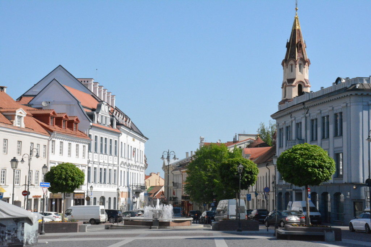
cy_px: 124
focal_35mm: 69
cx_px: 186
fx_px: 711
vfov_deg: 19.7
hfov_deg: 29.2
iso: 5000
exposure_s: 1/2000
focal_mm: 46
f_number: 22
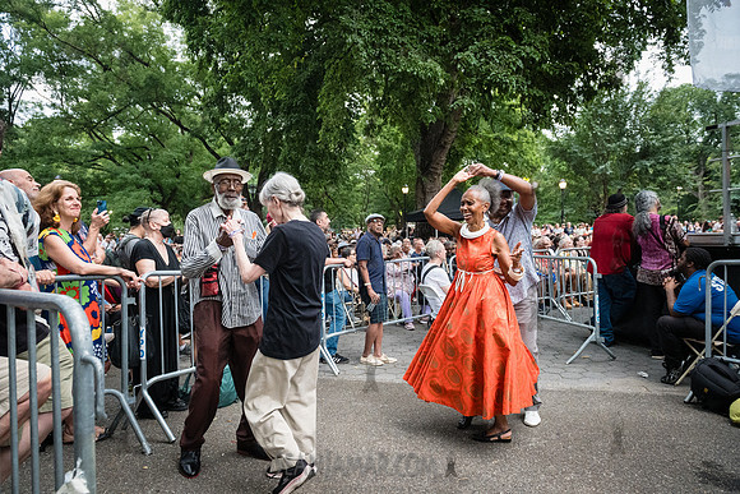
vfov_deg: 53.2
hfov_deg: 73.7
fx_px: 493
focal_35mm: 24
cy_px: 247
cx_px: 370
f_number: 5
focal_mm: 24
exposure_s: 1/320
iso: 8000
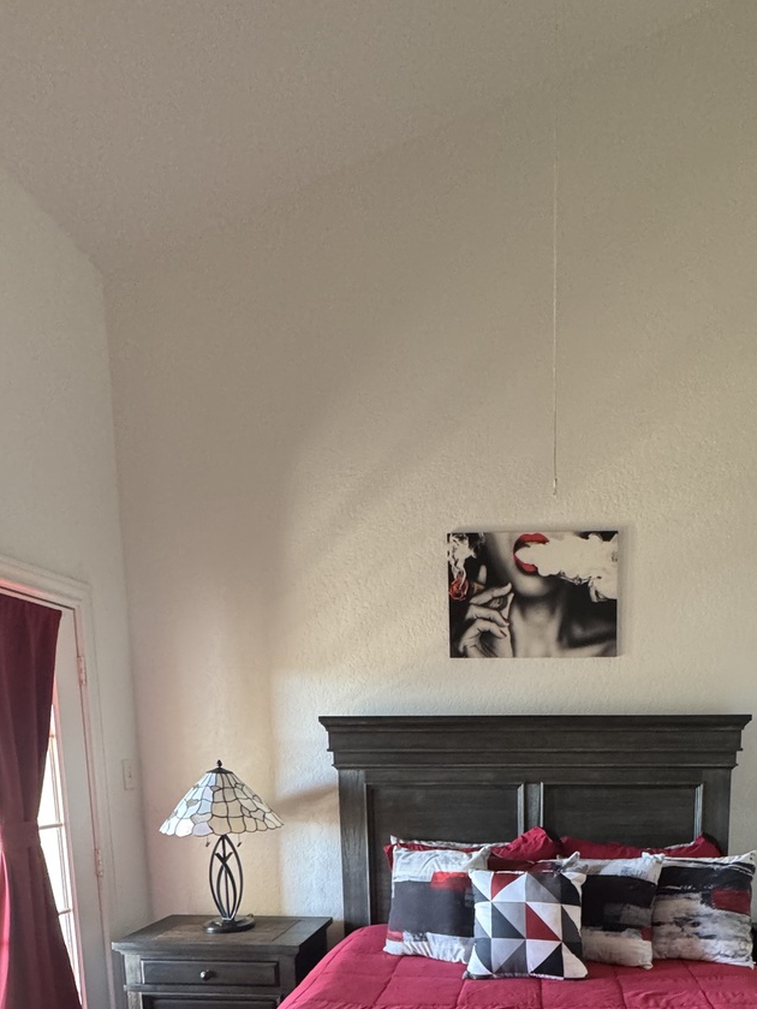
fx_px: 700
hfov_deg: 55.5
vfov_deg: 63.4
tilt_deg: -6.8
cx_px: 511
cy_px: 848
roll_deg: +0.3
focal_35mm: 24
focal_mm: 2.22
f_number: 2.2
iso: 640
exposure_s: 1/60
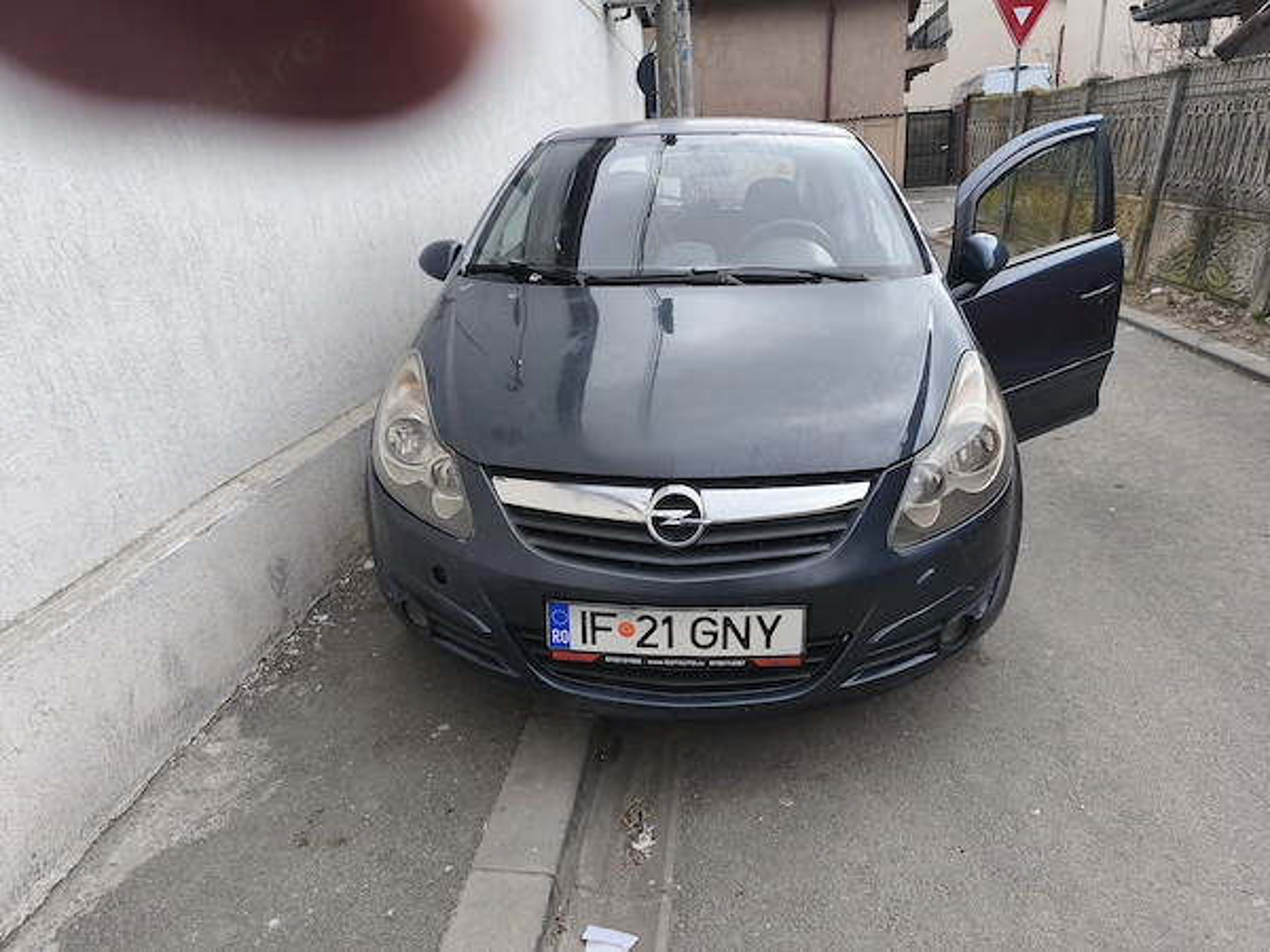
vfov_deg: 58.9
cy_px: 476
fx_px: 844
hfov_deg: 73.9
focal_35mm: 23
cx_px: 635
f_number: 1.65
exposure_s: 1/442
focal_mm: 6.14
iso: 50
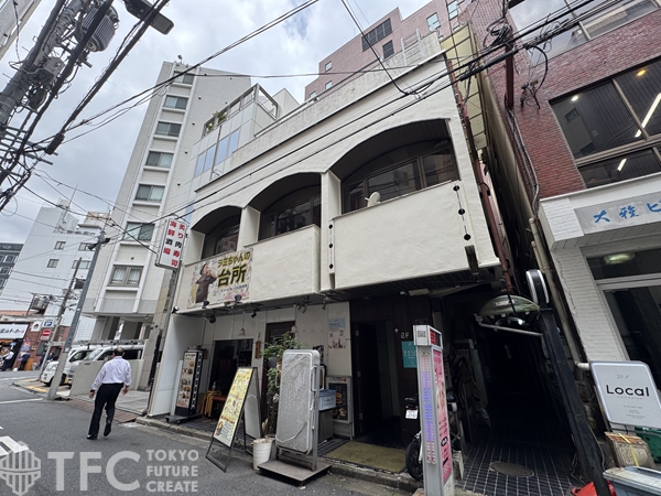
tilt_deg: +22.2
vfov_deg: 85.7
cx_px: 330
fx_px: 267
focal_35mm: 14
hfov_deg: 102.1
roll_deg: +0.3
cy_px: 248
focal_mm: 2.22
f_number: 2.2
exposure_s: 1/428
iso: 40
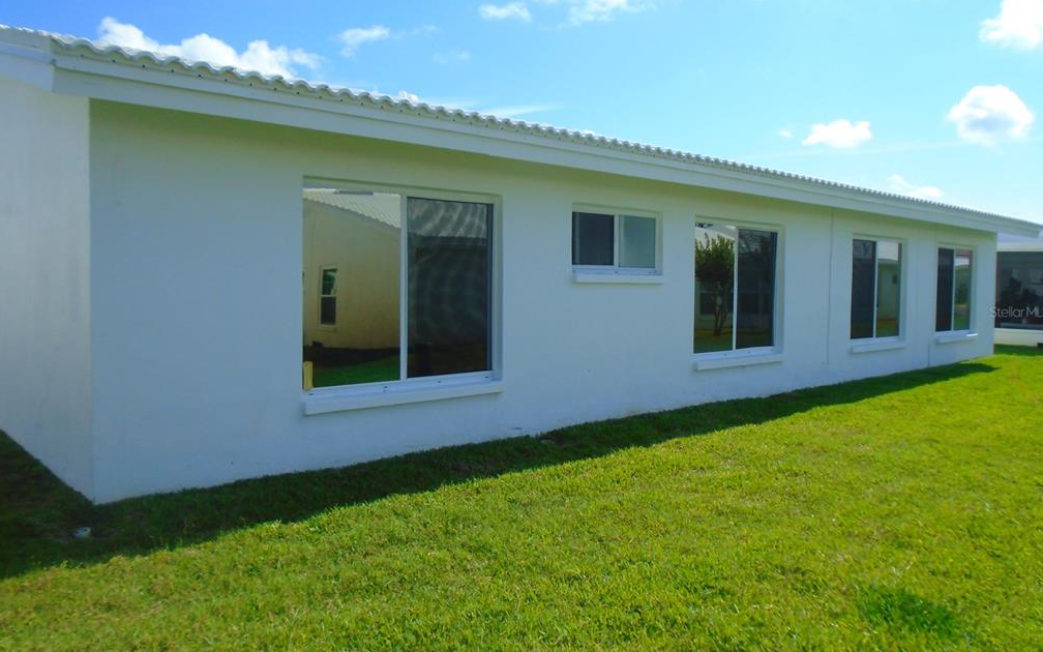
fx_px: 796
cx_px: 523
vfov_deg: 44.5
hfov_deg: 66.5
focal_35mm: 28
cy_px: 312
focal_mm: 4.6
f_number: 8
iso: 100
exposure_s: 1/200
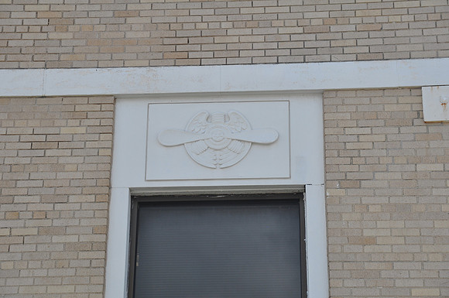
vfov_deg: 13.0
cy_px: 149
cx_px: 224
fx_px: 1308
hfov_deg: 19.5
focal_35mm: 105
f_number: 5.6
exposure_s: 1/125
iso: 200
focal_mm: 70
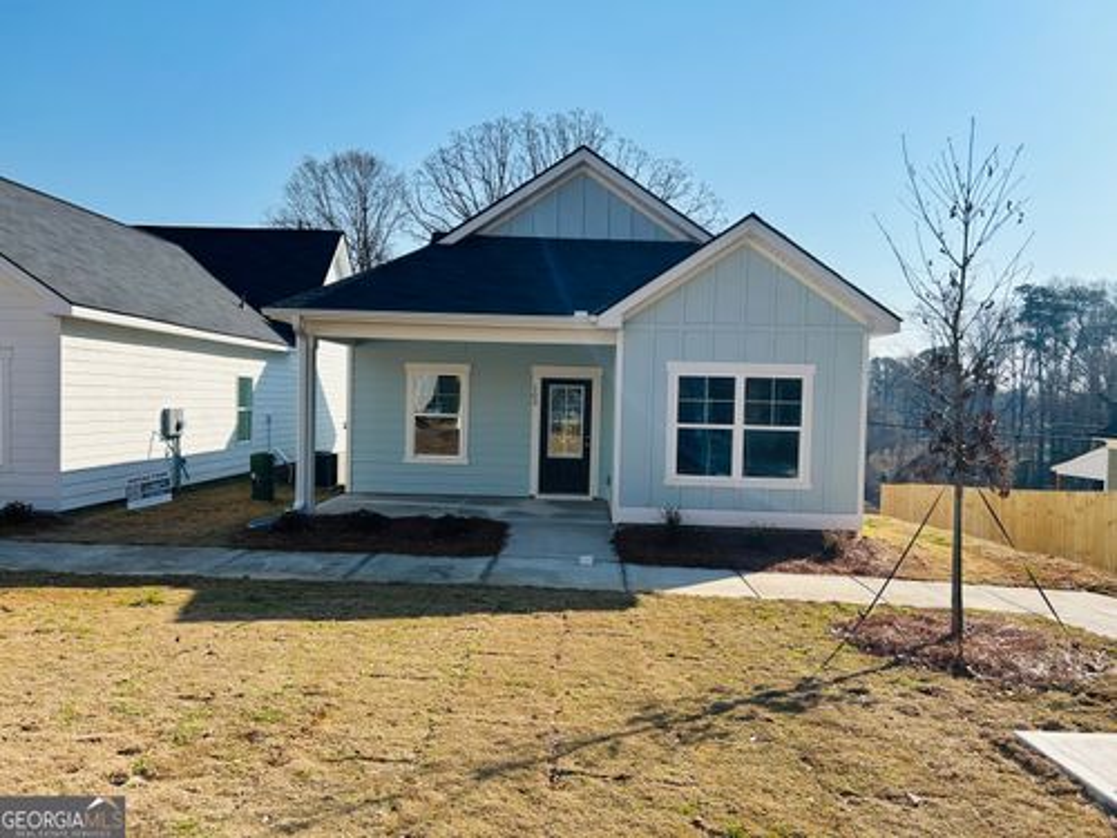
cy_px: 419
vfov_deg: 53.1
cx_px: 558
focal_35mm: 26
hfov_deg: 67.3
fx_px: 839
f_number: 1.5
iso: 50
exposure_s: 1/4274
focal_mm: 5.7
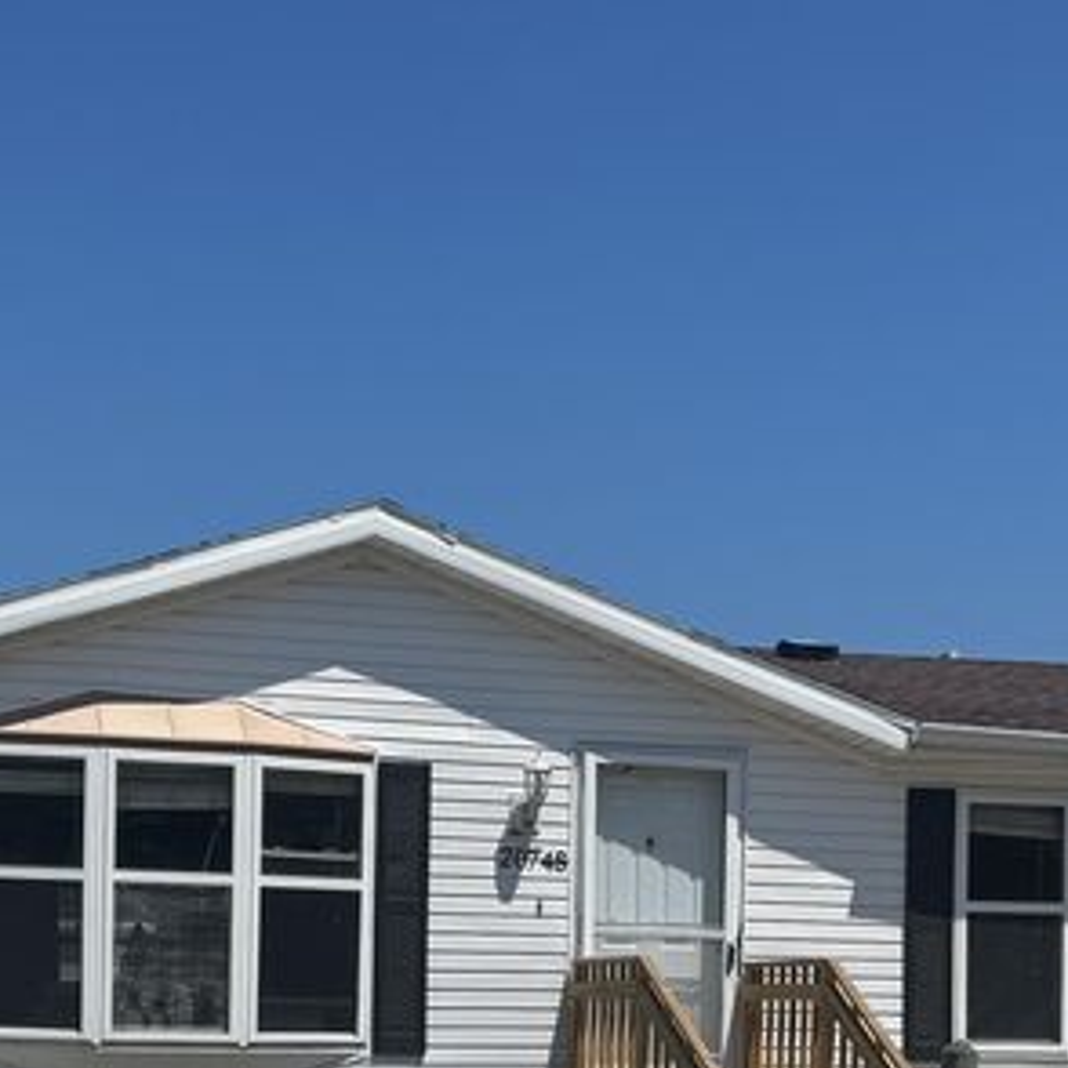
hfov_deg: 23.2
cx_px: 345
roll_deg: -2.0
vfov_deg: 22.5
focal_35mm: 74
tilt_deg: +0.3
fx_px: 2583
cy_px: 1068
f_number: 1.78
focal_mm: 6.76
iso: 80
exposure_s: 1/4310
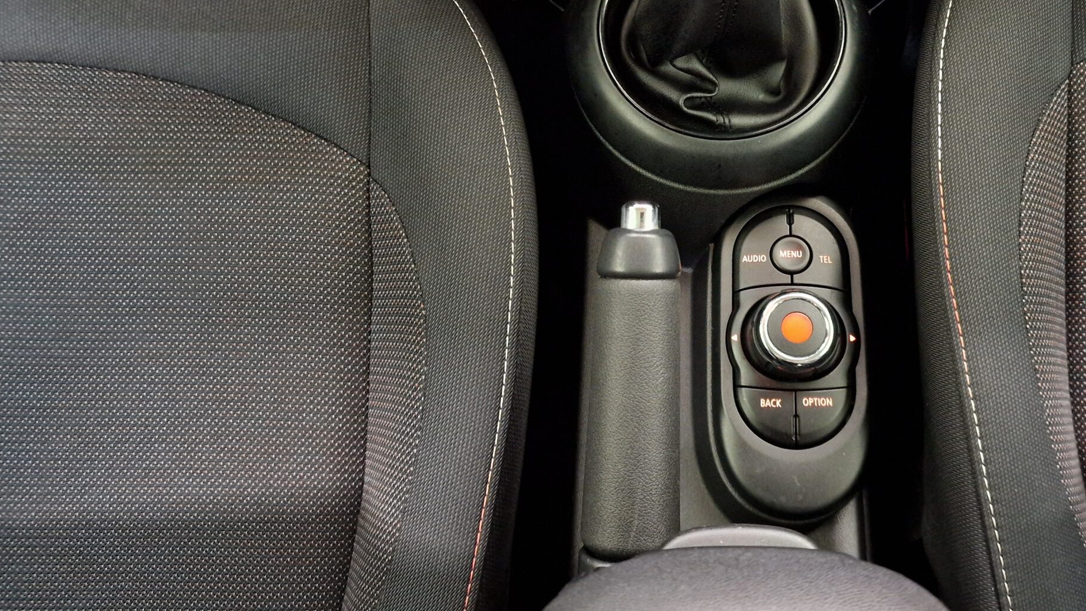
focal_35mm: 35
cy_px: 230
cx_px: 704
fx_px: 1008
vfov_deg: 33.6
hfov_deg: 55.7
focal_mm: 6.4
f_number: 1.8
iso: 1000
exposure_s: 1/10
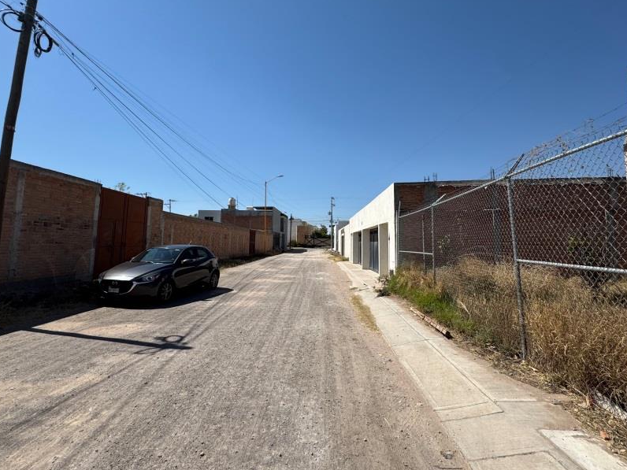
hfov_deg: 87.8
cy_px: 210
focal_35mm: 18
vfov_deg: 71.4
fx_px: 326
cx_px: 316
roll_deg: -3.1
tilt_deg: +8.8
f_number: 2.2
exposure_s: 1/3106
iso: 50
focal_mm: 2.22
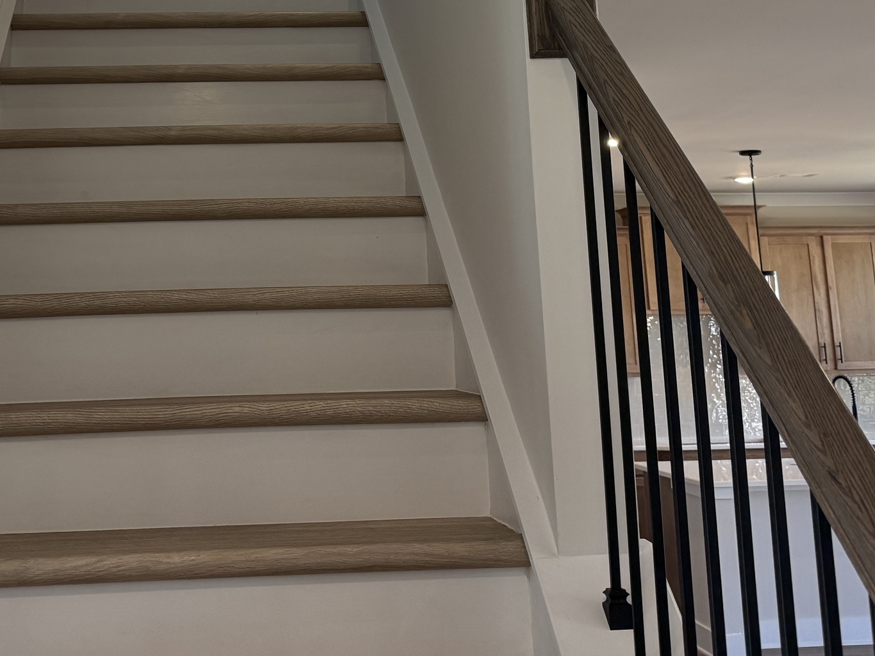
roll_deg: +1.0
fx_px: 1365
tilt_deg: +13.1
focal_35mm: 54
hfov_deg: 35.2
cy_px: 5
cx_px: 297
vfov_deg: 25.7
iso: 200
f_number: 1.78
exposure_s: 1/220
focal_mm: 6.76
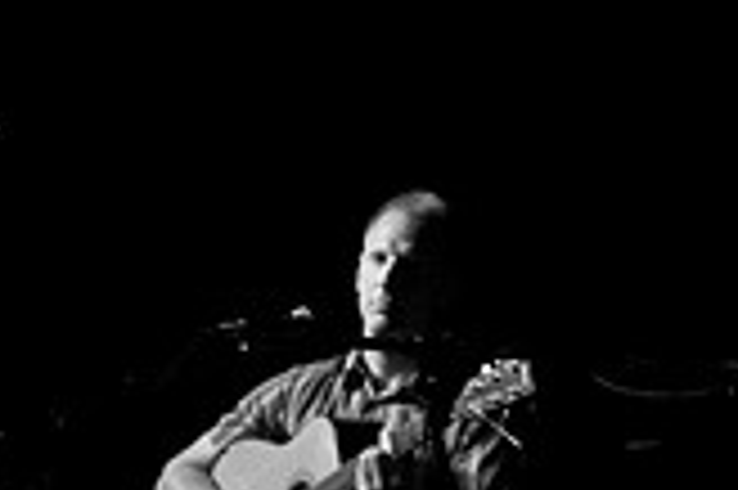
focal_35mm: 106
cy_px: 436
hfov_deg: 16.5
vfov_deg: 12.8
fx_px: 2171
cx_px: 1282
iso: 800
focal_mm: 20
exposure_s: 1/50
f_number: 3.2
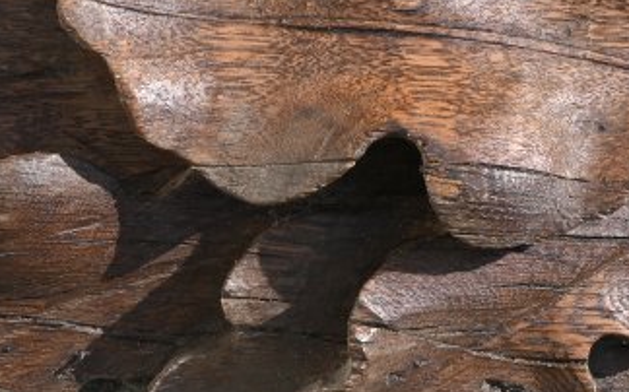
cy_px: -239
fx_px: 3201
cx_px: 278
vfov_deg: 6.9
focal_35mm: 187
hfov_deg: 11.2
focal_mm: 33
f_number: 7.1
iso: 100
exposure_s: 1/400
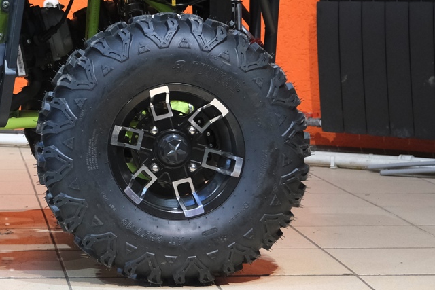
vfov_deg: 12.2
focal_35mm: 110
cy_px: -45
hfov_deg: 17.7
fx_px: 1329
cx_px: -92
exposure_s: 1/100
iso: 2000
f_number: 4
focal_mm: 29.2
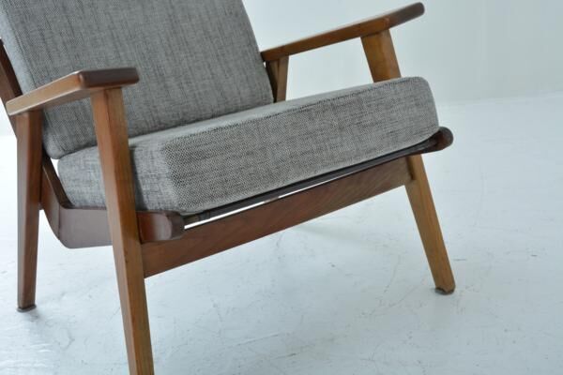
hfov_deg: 38.9
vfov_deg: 26.5
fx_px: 798
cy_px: 188
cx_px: 282
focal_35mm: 51
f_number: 10
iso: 400
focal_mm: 34
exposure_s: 1/125
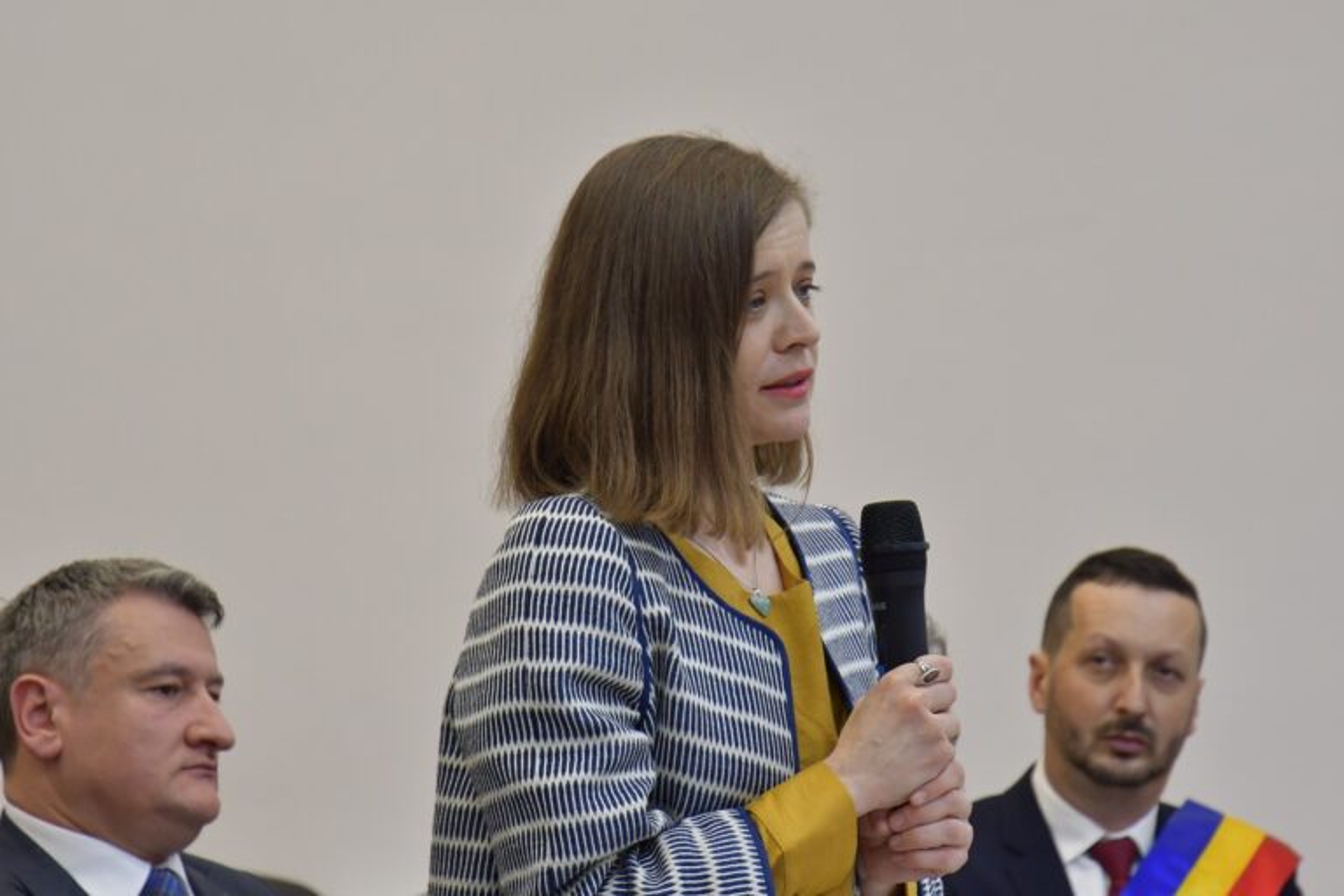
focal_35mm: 140
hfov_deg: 14.7
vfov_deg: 9.8
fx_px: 5226
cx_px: 672
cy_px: 448
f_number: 5.6
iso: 1000
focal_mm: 70
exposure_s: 1/125
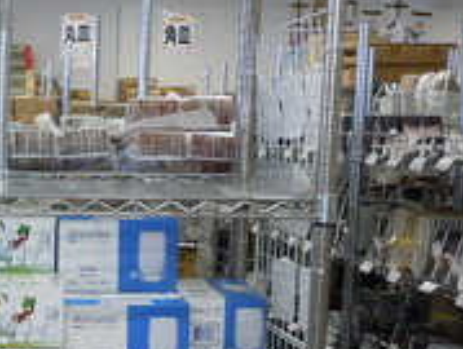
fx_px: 1045
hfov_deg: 23.7
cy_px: 291
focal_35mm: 78
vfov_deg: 18.7
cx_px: -18
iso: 400
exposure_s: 1/50
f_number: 3.7
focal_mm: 5
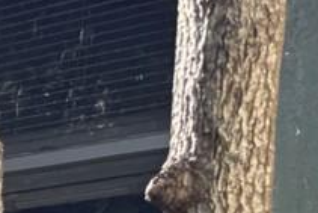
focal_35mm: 189
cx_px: -778
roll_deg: -4.6
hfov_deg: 8.3
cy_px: 684
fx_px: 1671
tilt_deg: -3.8
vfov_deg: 6.5
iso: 100
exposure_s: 1/478
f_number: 1.78
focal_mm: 6.76
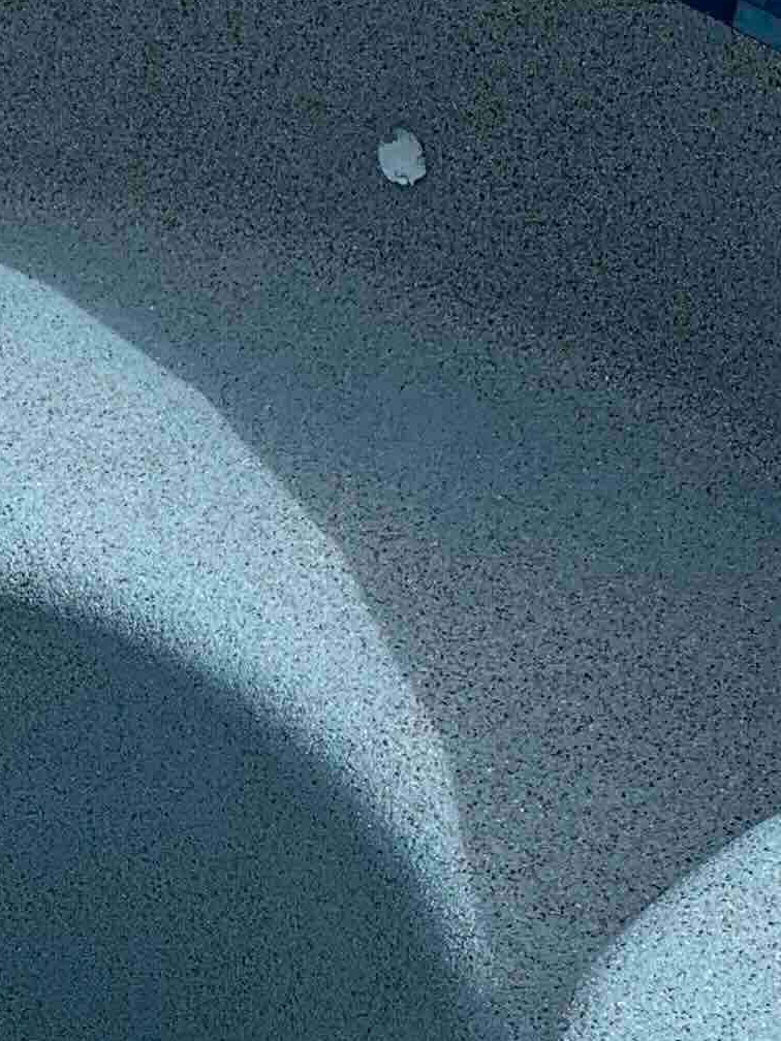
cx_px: -343
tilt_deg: -44.3
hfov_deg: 13.5
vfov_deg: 18.6
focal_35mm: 104
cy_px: 903
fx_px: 3129
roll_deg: +5.2
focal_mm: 4.25
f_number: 1.8
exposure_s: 1/3521
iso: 25
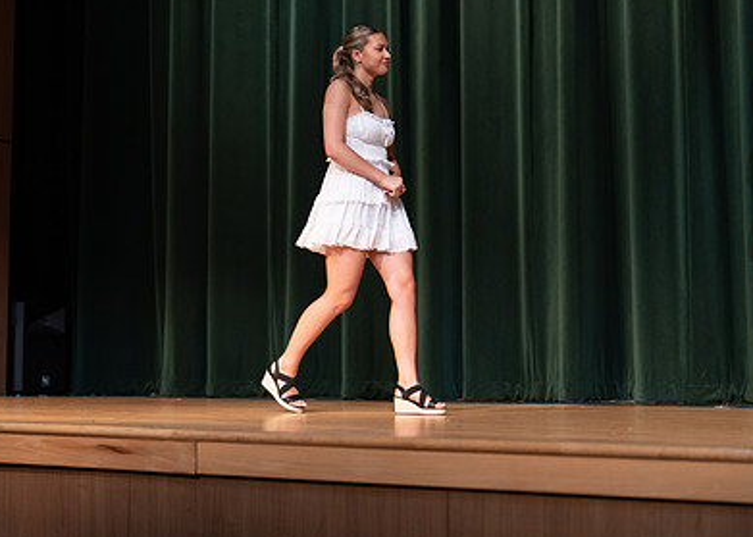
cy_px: 162
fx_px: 1732
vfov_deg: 17.6
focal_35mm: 81
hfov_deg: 24.5
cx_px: 376
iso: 500
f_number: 1.2
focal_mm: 50
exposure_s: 1/320
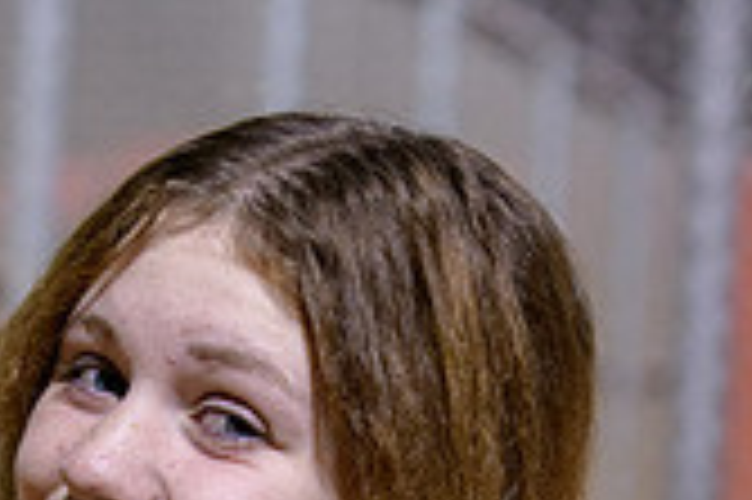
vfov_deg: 7.0
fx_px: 3944
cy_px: 973
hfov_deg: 10.9
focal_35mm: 189
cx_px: 131
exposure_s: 1/250
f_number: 5
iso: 4000
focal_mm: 70
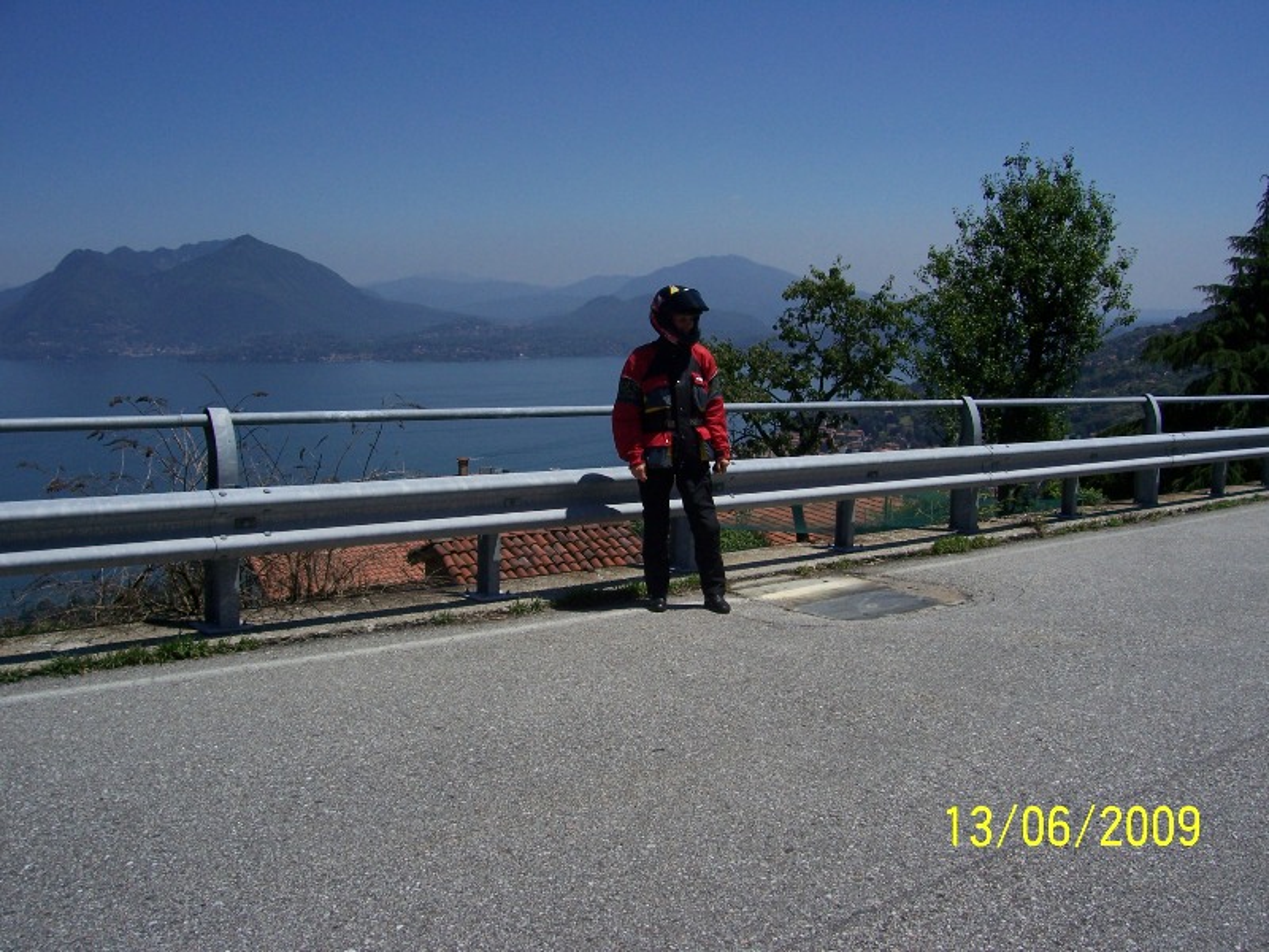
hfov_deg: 54.0
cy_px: 476
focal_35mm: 34
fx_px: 1246
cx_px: 634
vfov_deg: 41.8
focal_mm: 5.6
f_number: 5.1
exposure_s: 1/1000
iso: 80
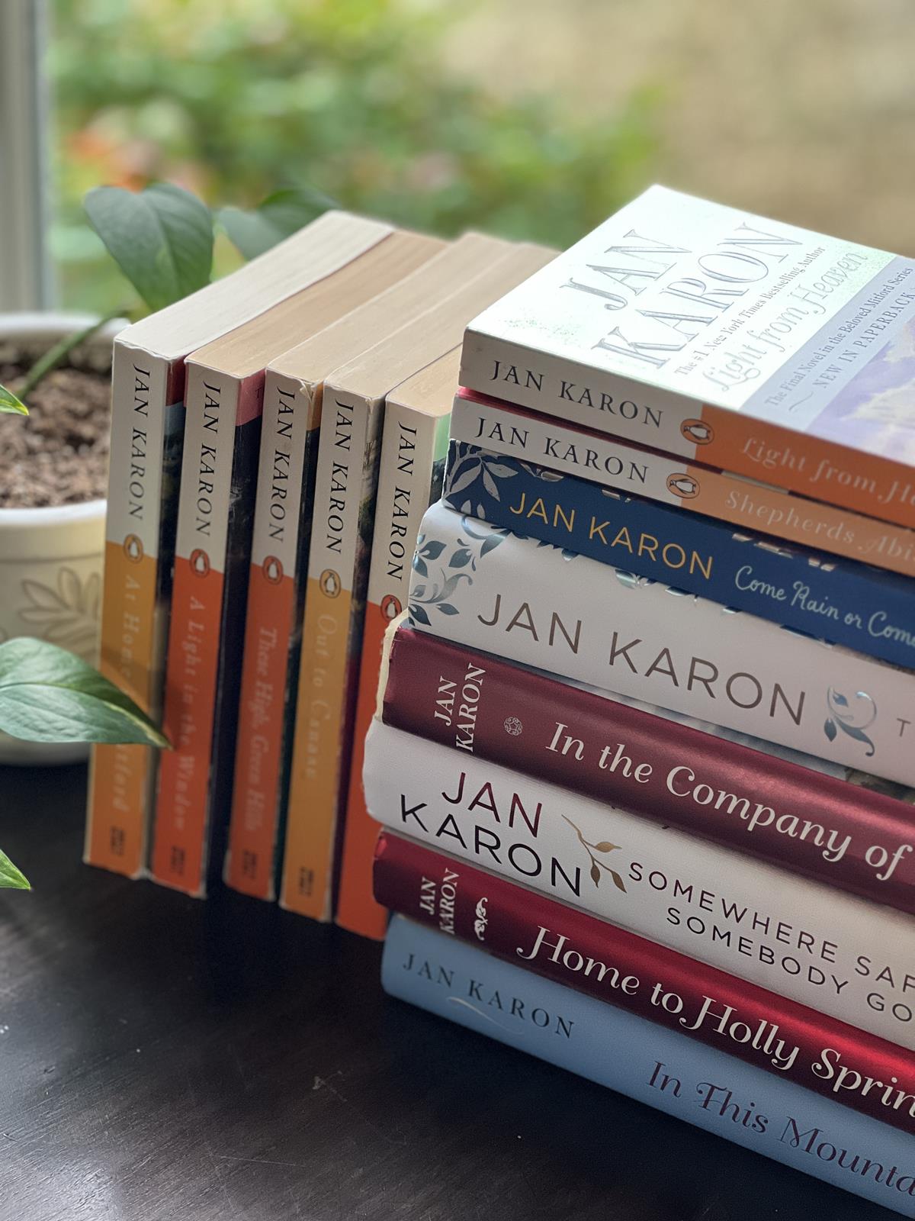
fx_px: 2714
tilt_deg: -30.2
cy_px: 610
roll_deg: -2.8
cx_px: 458
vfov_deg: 25.3
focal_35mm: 77
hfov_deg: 19.1
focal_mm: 9
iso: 160
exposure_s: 1/121
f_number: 2.8
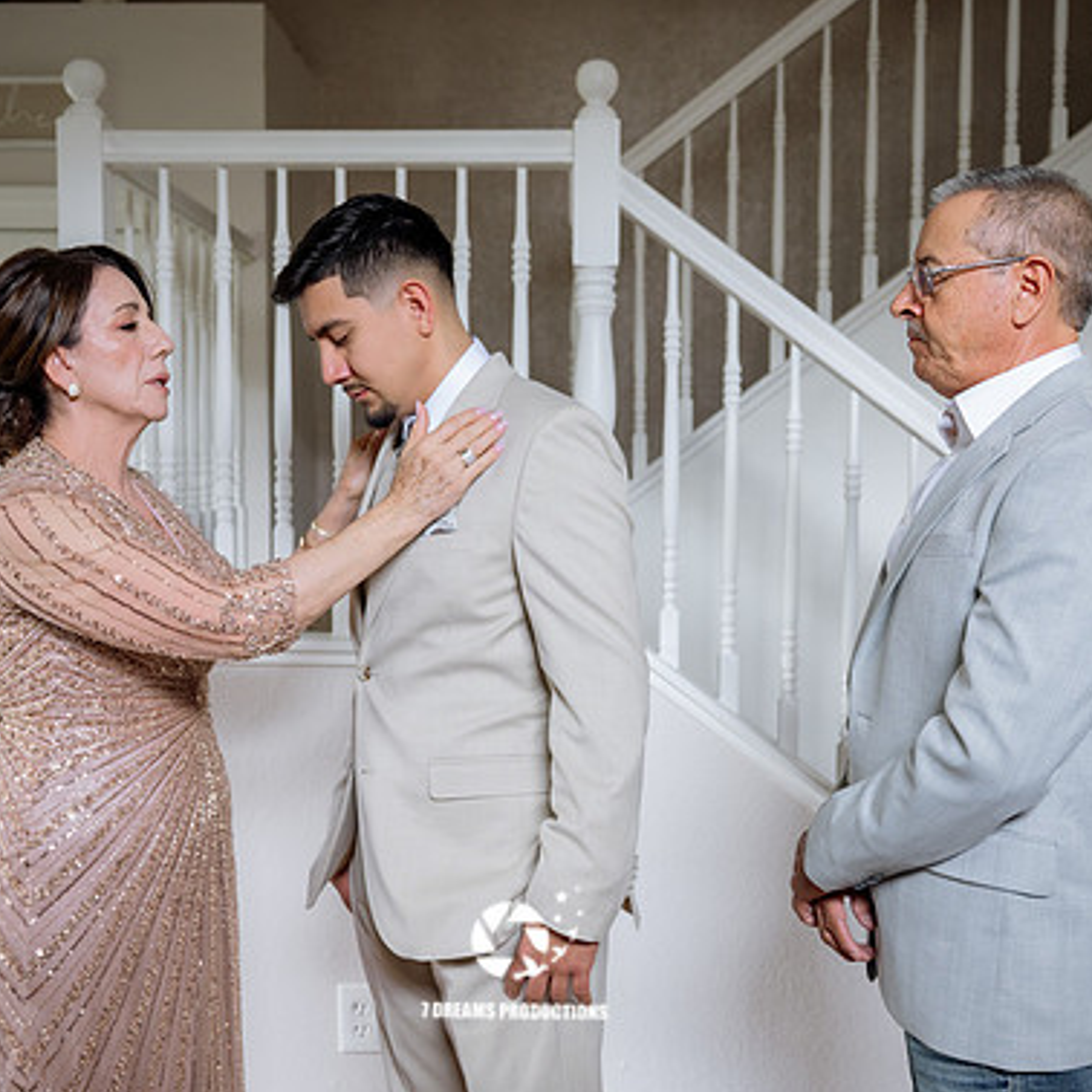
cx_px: 514
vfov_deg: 40.9
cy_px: 552
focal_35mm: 41
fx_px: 1463
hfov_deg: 40.9
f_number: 3.2
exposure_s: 1/100
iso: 800
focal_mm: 31.5
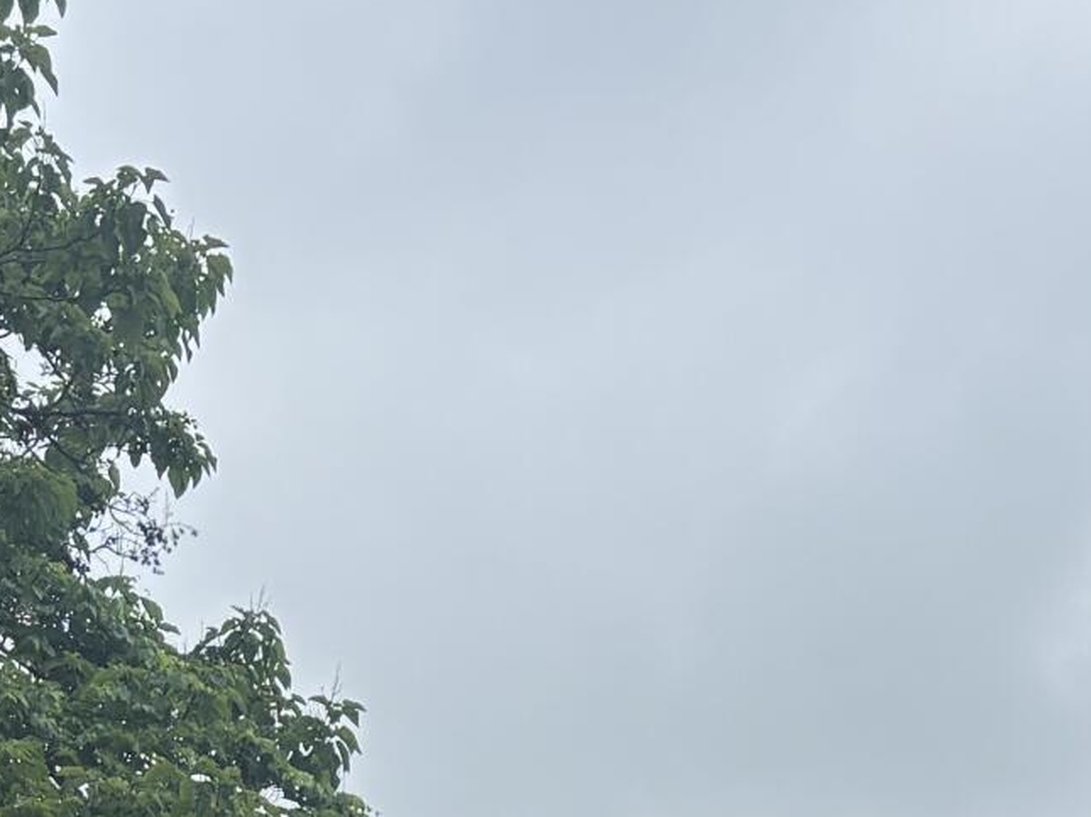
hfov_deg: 16.1
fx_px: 3811
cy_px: 1815
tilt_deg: -4.6
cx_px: 918
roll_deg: -0.3
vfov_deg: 10.8
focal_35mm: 121
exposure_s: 1/1295
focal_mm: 5.96
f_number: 1.6
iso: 50
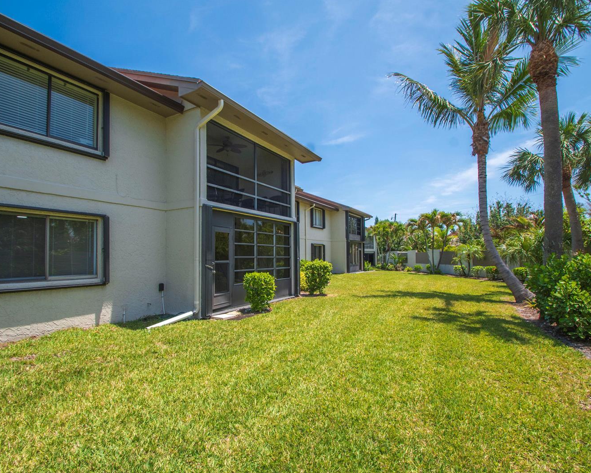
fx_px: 297
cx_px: 295
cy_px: 236
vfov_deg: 77.0
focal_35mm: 17
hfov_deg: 89.6
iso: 320
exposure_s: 1/800
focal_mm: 10
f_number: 8
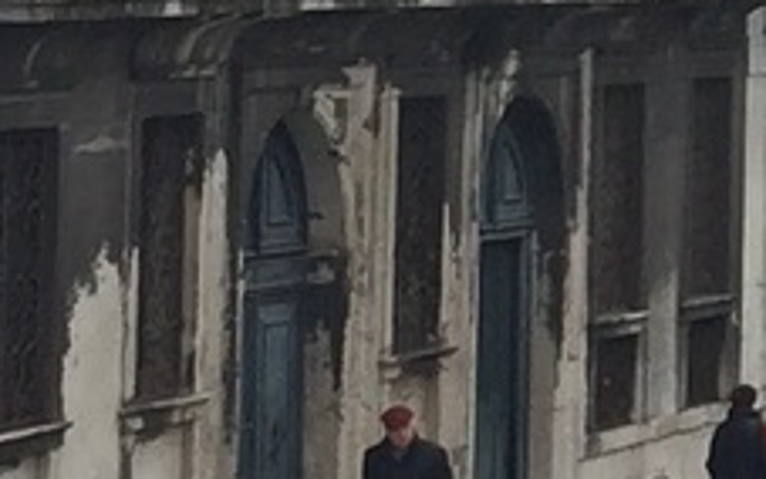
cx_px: 1907
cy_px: -536
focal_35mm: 277
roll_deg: -0.8
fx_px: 5784
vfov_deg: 4.7
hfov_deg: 7.1
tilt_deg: +4.3
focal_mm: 4.15
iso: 32
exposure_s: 1/482
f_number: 2.2
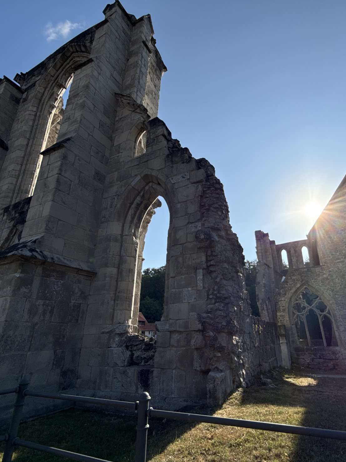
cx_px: 203
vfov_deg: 84.7
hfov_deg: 68.2
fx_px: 253
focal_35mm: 19
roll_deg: +1.2
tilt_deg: +22.1
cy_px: 234
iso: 64
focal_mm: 2.22
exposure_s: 1/3663
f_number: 2.2
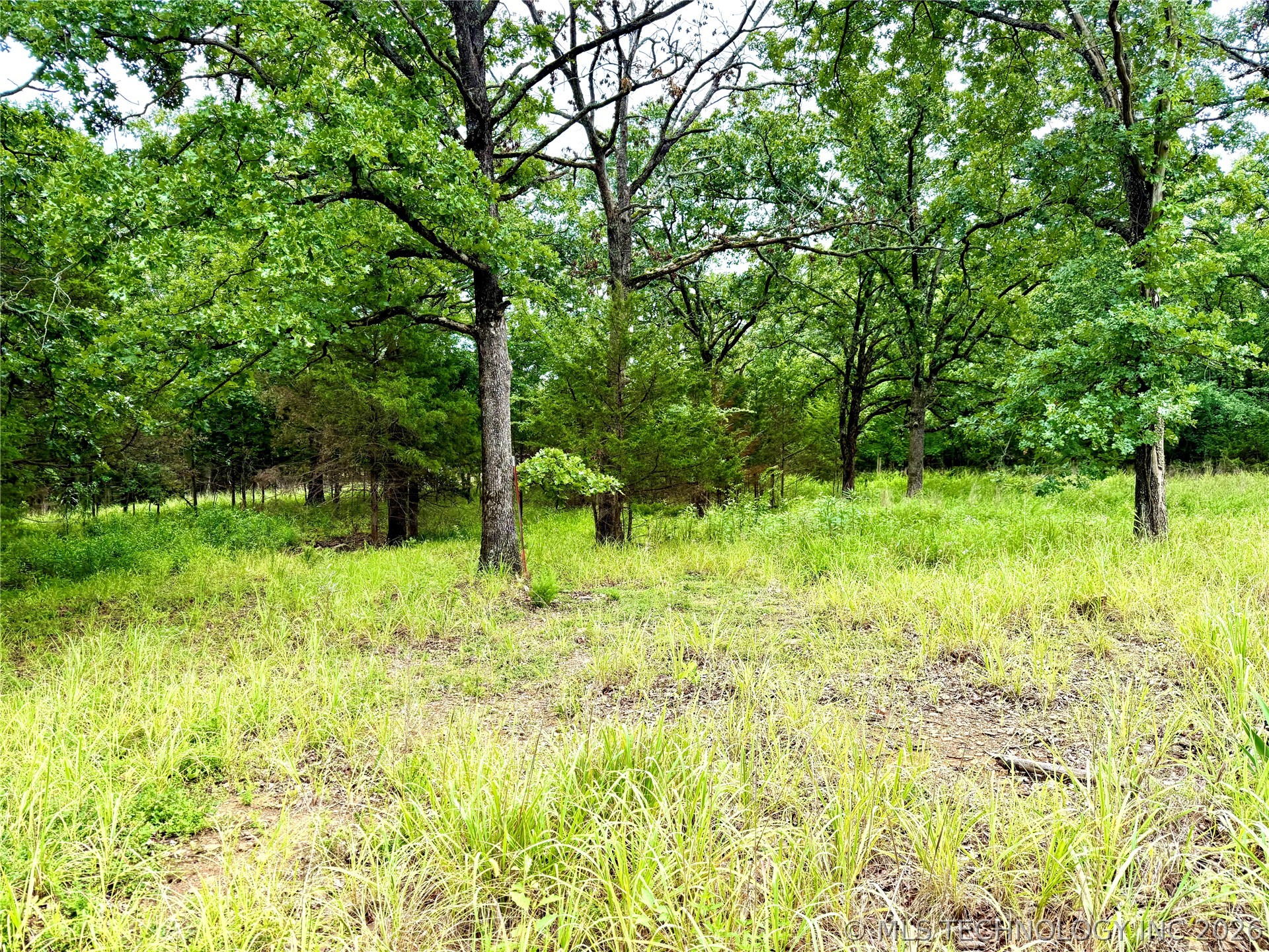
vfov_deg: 56.8
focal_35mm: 24
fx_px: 880
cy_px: 476
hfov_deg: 71.6
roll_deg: +2.2
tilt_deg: -3.1
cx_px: 634
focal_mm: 6.76
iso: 100
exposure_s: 1/1314
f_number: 1.78
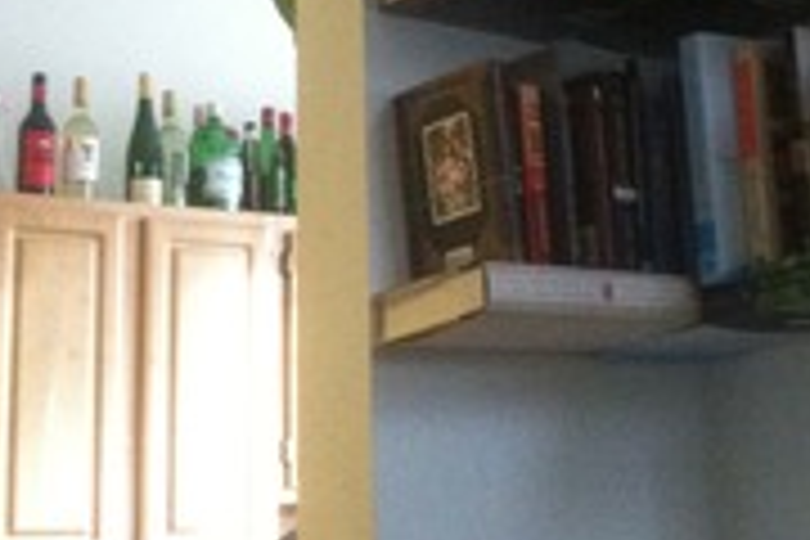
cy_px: -94
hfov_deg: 19.9
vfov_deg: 13.2
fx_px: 2272
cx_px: 677
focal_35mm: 101
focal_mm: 3.85
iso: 500
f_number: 2.8
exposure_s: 1/15
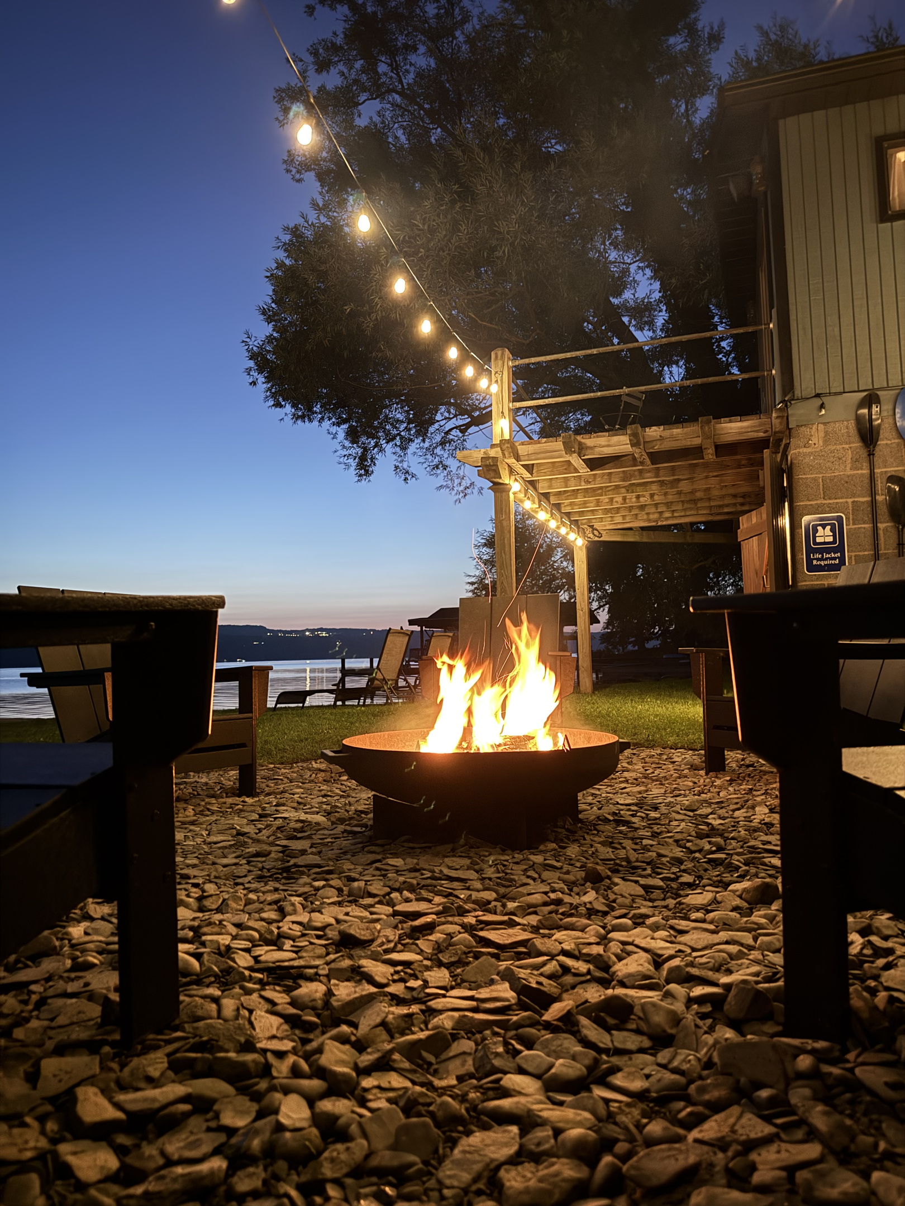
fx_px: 837
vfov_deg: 71.6
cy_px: 603
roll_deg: +0.5
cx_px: 452
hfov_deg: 56.8
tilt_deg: +4.7
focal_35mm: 24
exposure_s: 1/5
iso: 800
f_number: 1.78
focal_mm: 6.76
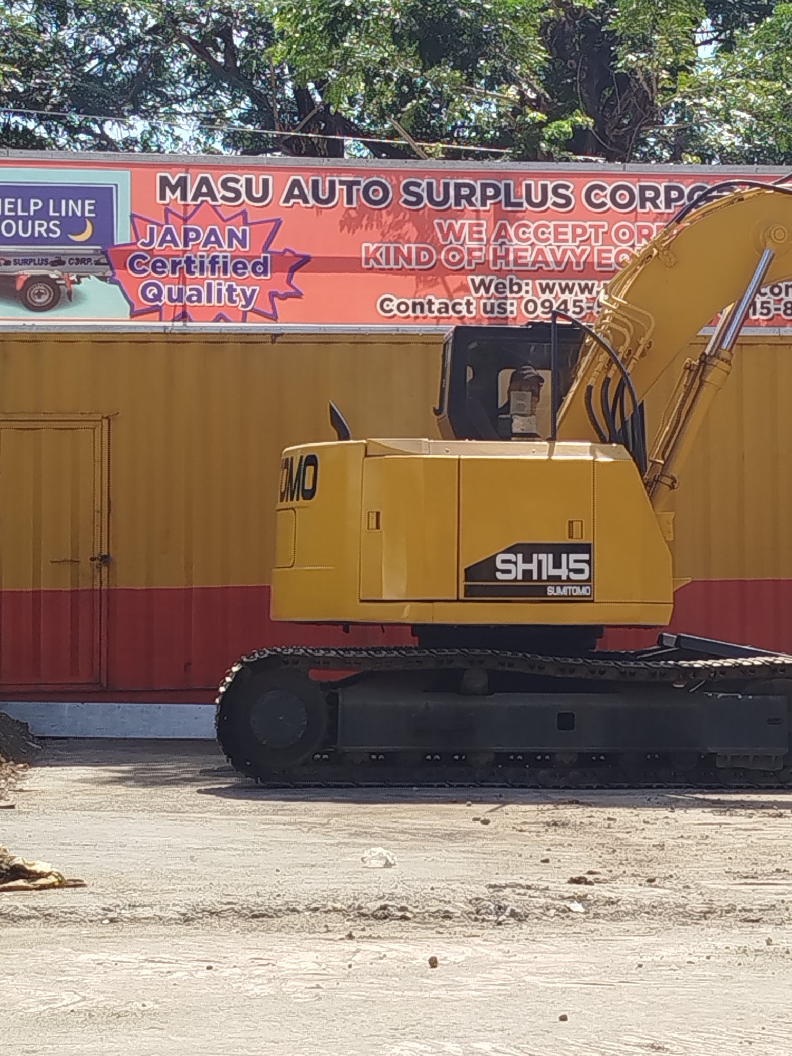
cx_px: 607
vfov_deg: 20.2
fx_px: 2960
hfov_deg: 15.2
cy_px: 337
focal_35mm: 97
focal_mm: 5.31
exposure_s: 1/781
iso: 50
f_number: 1.7
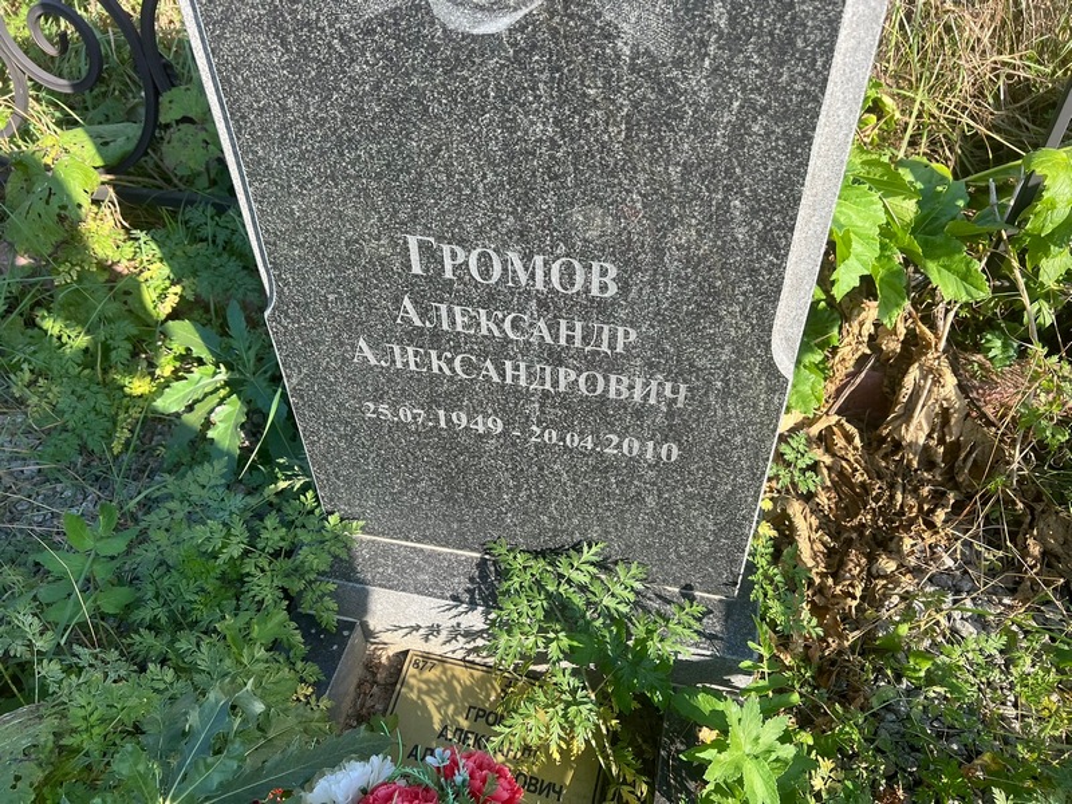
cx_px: 536
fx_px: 805
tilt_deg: -45.4
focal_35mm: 26
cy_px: 402
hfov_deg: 67.3
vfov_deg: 53.1
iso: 50
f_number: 1.5
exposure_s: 1/1079
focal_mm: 5.7
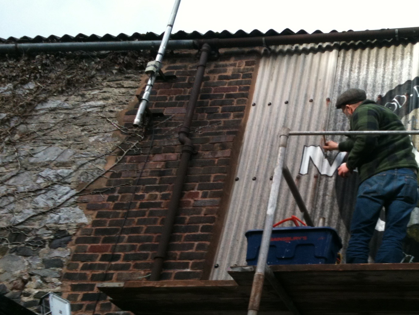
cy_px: 182
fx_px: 630
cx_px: 309
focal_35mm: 52
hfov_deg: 36.1
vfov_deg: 28.0
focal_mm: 3.85
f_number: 2.8
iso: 64
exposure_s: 1/463
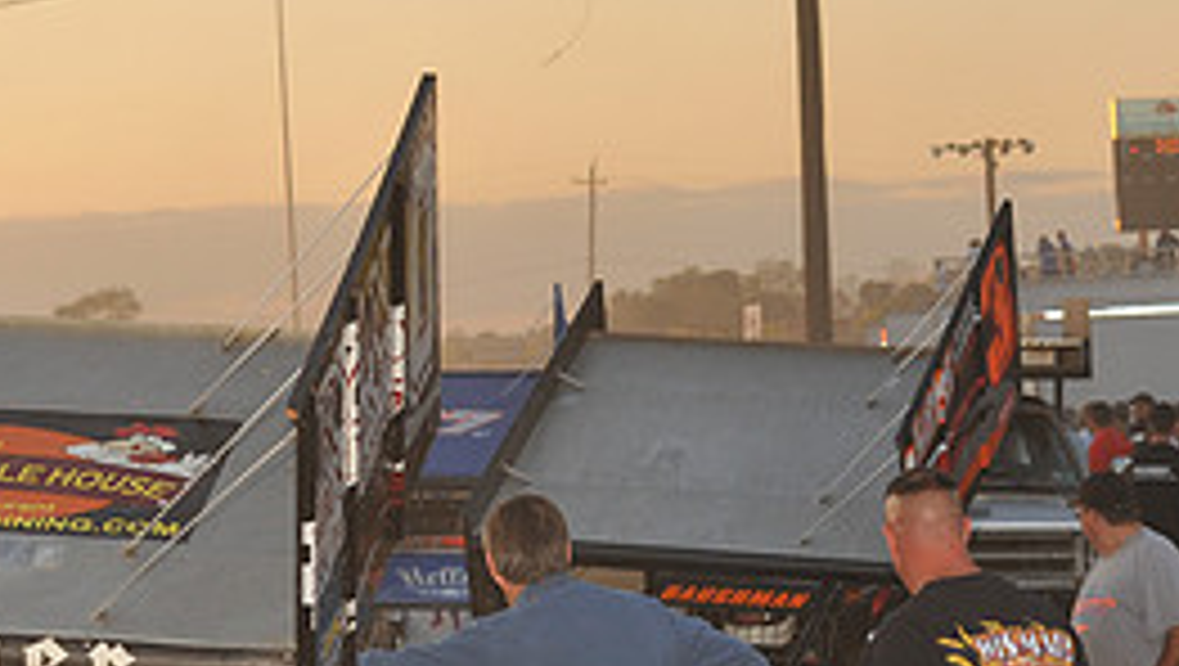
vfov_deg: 6.1
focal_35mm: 199
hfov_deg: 10.7
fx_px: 6228
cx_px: -54
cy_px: 828
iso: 640
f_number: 7.1
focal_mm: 86
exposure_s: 1/320
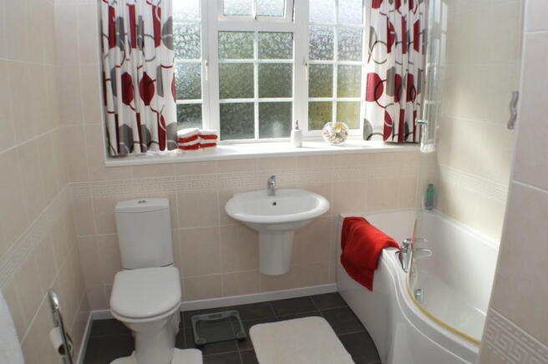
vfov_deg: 39.9
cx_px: 274
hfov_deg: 57.3
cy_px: 182
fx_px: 502
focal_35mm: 33
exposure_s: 1/125
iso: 100
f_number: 5.6
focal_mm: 22
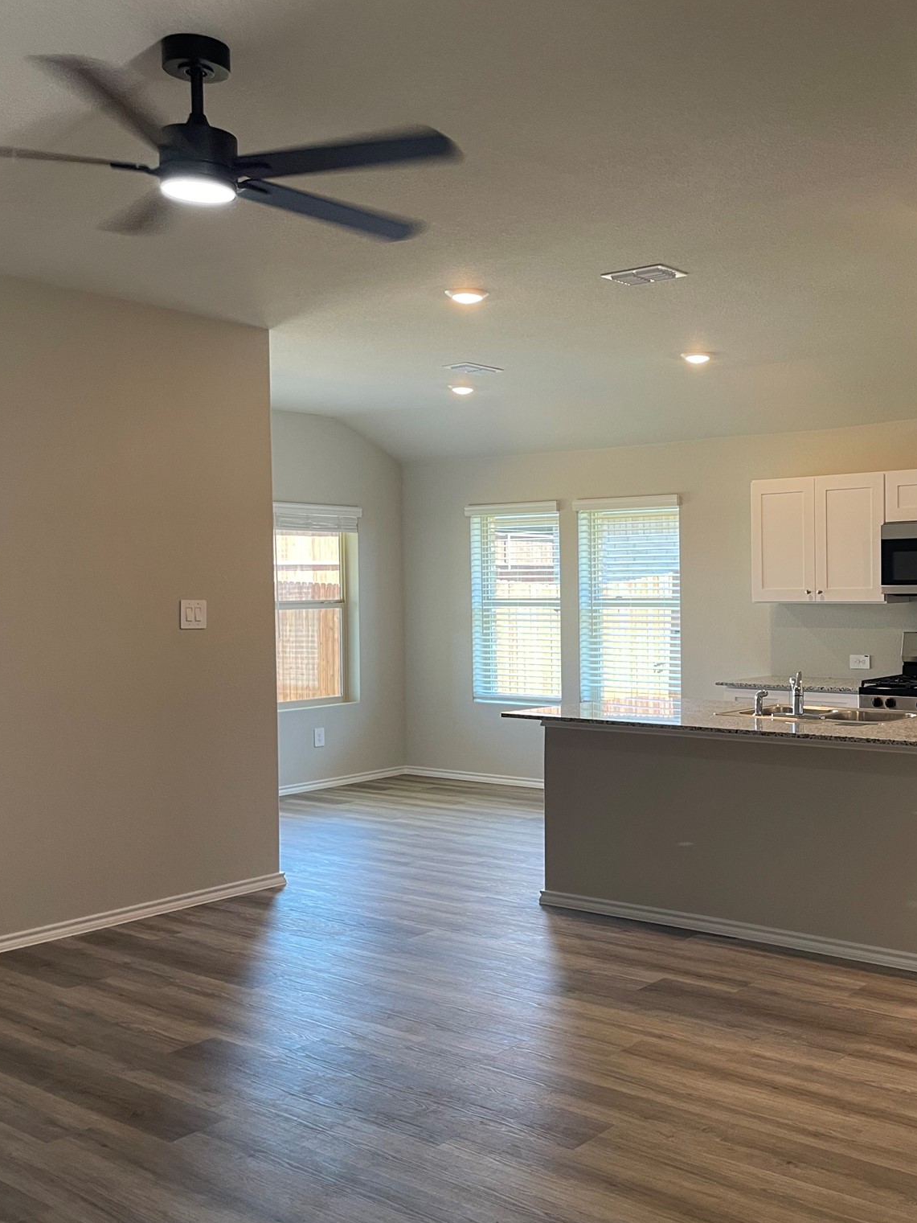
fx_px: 1236
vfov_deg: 52.6
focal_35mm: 35
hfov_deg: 39.8
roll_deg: +0.5
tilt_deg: -0.7
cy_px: 609
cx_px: 671
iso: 80
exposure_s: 1/60
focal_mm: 4.2
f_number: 1.6
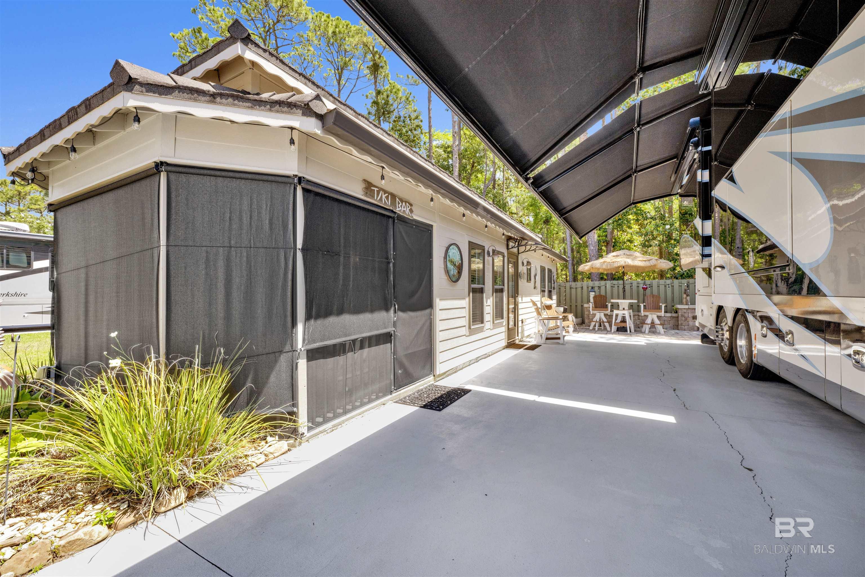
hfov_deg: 104.3
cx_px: 432
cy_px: 288
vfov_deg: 81.2
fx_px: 336
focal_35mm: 14
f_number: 11
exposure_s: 1/250
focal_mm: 14
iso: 400
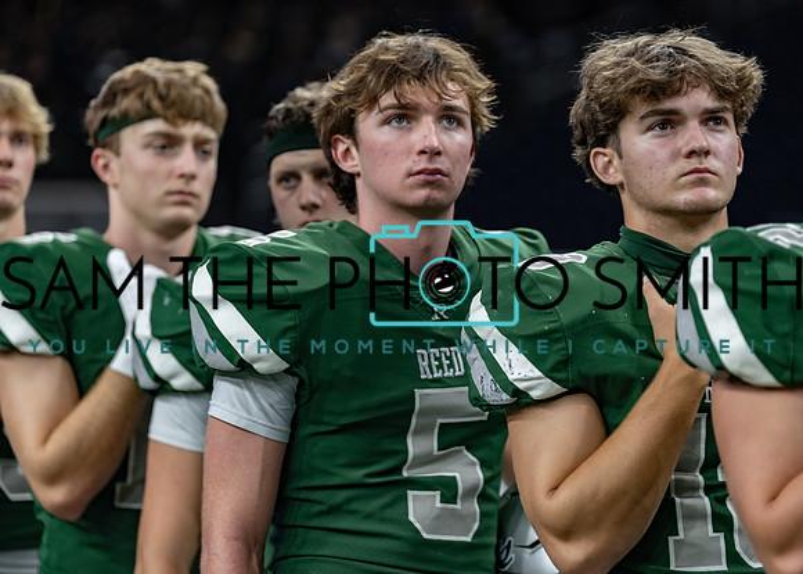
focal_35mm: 164
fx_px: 3730
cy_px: 287
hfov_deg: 12.3
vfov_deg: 8.8
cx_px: 402
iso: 1250
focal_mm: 150
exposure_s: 1/320
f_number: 2.8
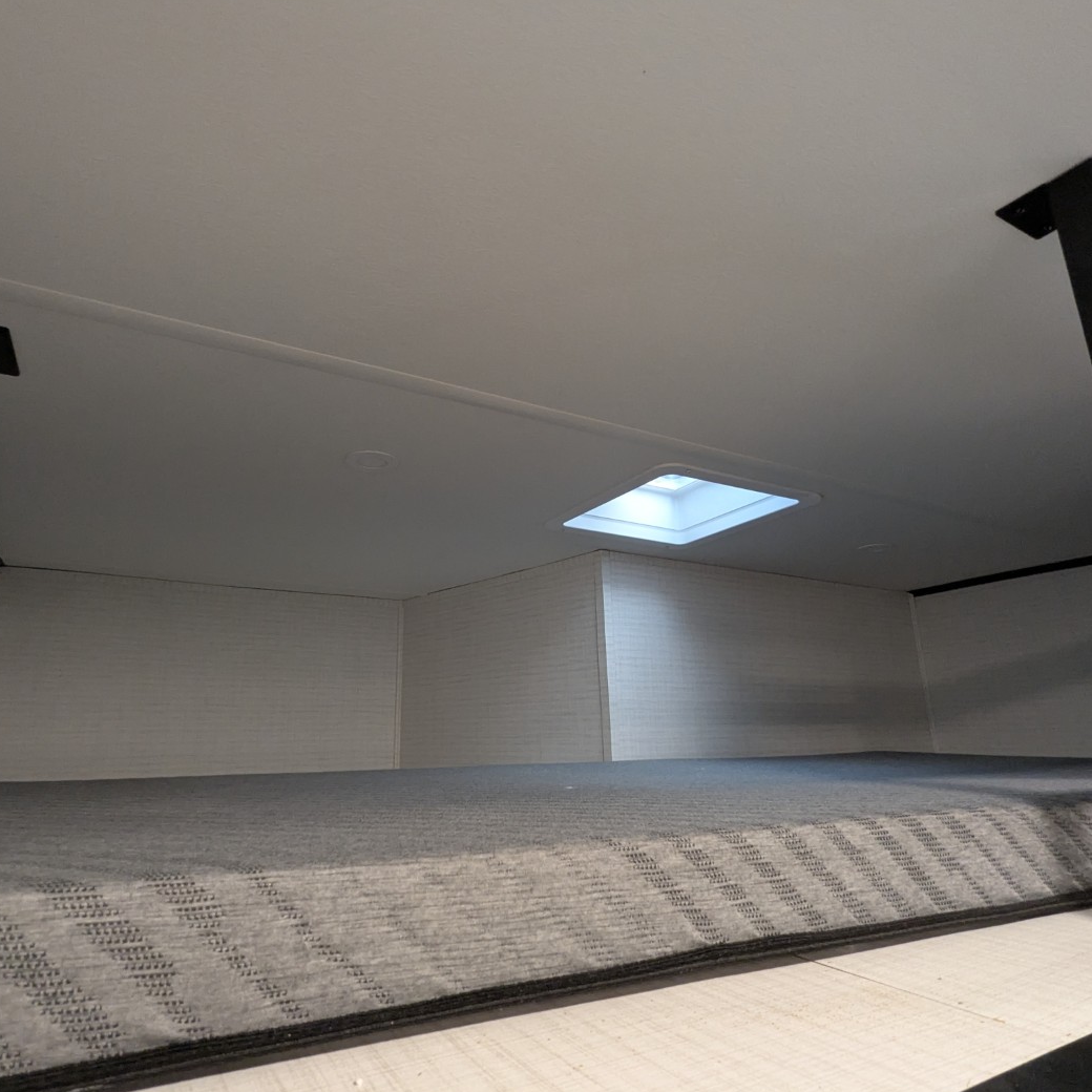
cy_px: 546
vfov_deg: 77.7
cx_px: 516
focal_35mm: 19
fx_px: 678
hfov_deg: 77.6
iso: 287
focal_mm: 2.35
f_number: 2.2
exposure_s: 1/33.3
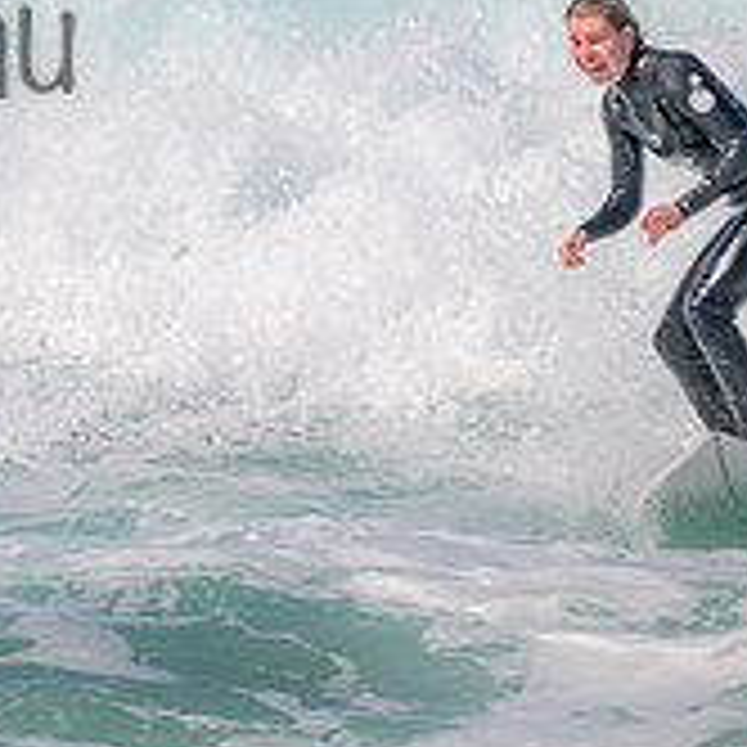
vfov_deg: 1.1
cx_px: -400
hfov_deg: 1.1
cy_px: -11
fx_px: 38331
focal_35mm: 1570
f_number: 11
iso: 320
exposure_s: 1/1000
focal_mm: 530
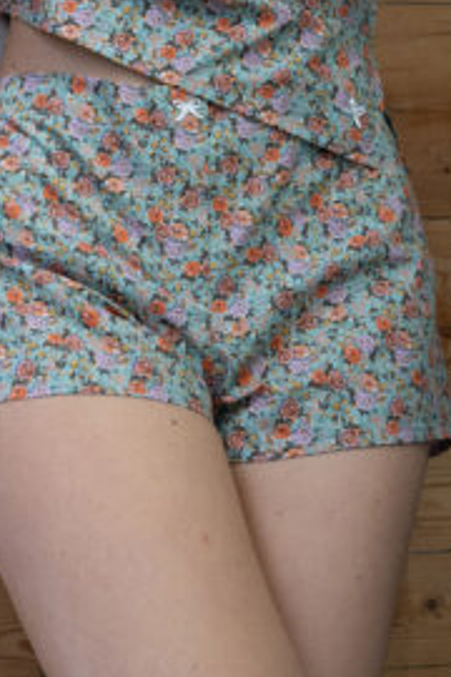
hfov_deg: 21.2
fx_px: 1203
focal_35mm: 64
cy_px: 118
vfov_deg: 30.5
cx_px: 168
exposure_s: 1/160
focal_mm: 24
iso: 1600
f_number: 4
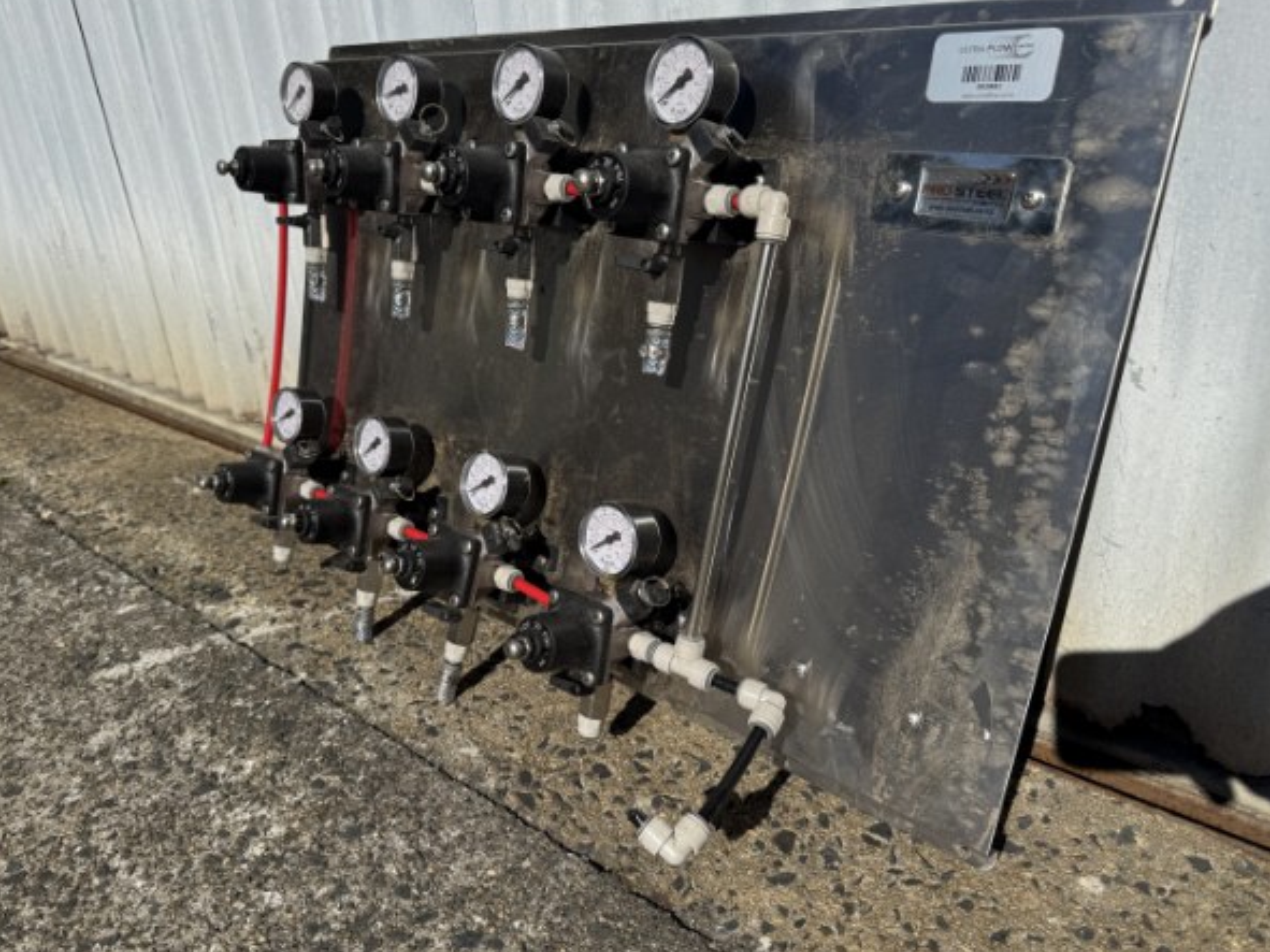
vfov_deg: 53.0
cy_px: 486
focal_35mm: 26
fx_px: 954
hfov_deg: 67.3
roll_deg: +4.8
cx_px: 600
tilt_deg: -22.0
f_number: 1.78
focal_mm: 6.76
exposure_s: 1/7937
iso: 80
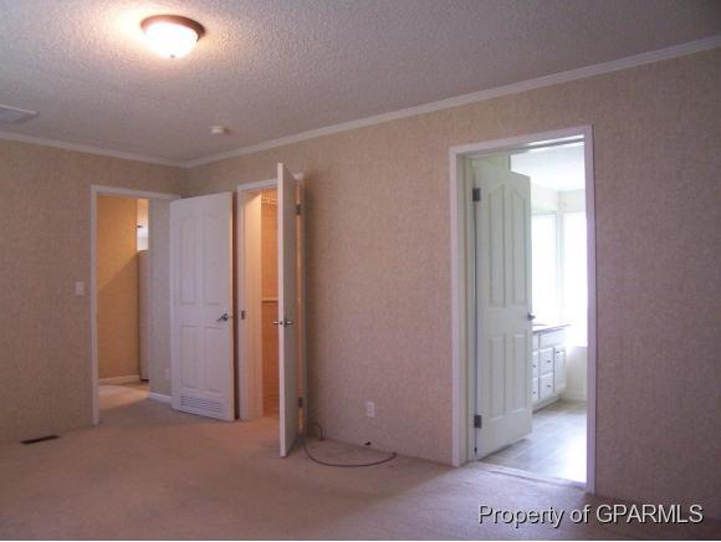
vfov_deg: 37.8
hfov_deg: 48.9
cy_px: 271
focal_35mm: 38
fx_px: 792
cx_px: 360
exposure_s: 1/8
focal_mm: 6.3
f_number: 2.8
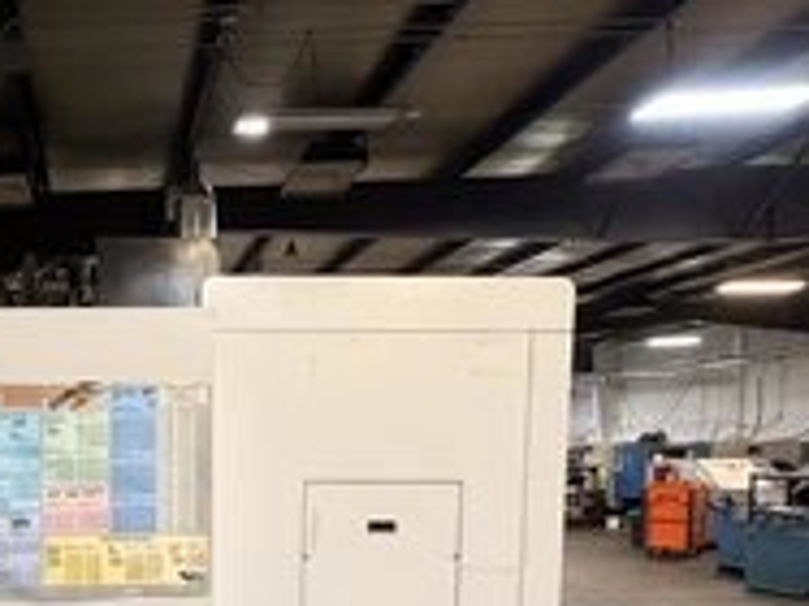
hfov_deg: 53.8
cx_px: 108
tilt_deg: -4.3
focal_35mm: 30
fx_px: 701
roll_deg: +0.2
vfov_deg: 43.9
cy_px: 506
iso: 250
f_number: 2.2
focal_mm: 2.22
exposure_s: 1/60
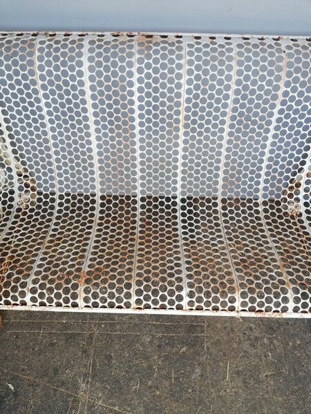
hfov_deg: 53.1
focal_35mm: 26
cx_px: 156
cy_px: 207
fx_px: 311
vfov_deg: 67.3
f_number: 2.2
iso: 80
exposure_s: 1/100
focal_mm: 3.81
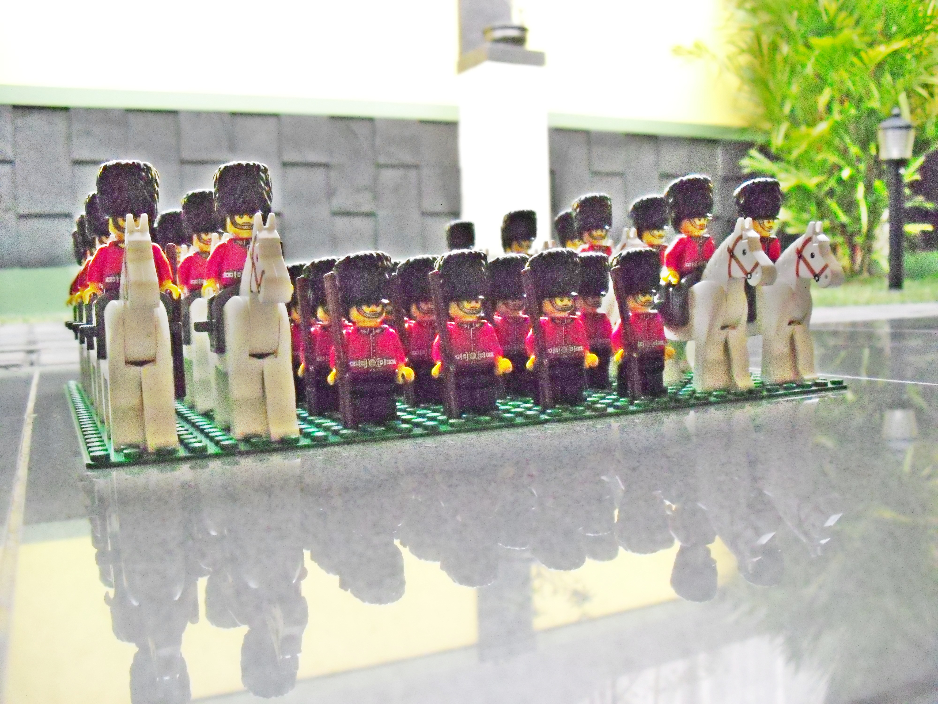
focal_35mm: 36
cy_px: 352
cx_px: 469
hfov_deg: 51.4
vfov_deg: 39.7
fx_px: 976
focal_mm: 6.3
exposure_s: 1/100
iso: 800
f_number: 3.1
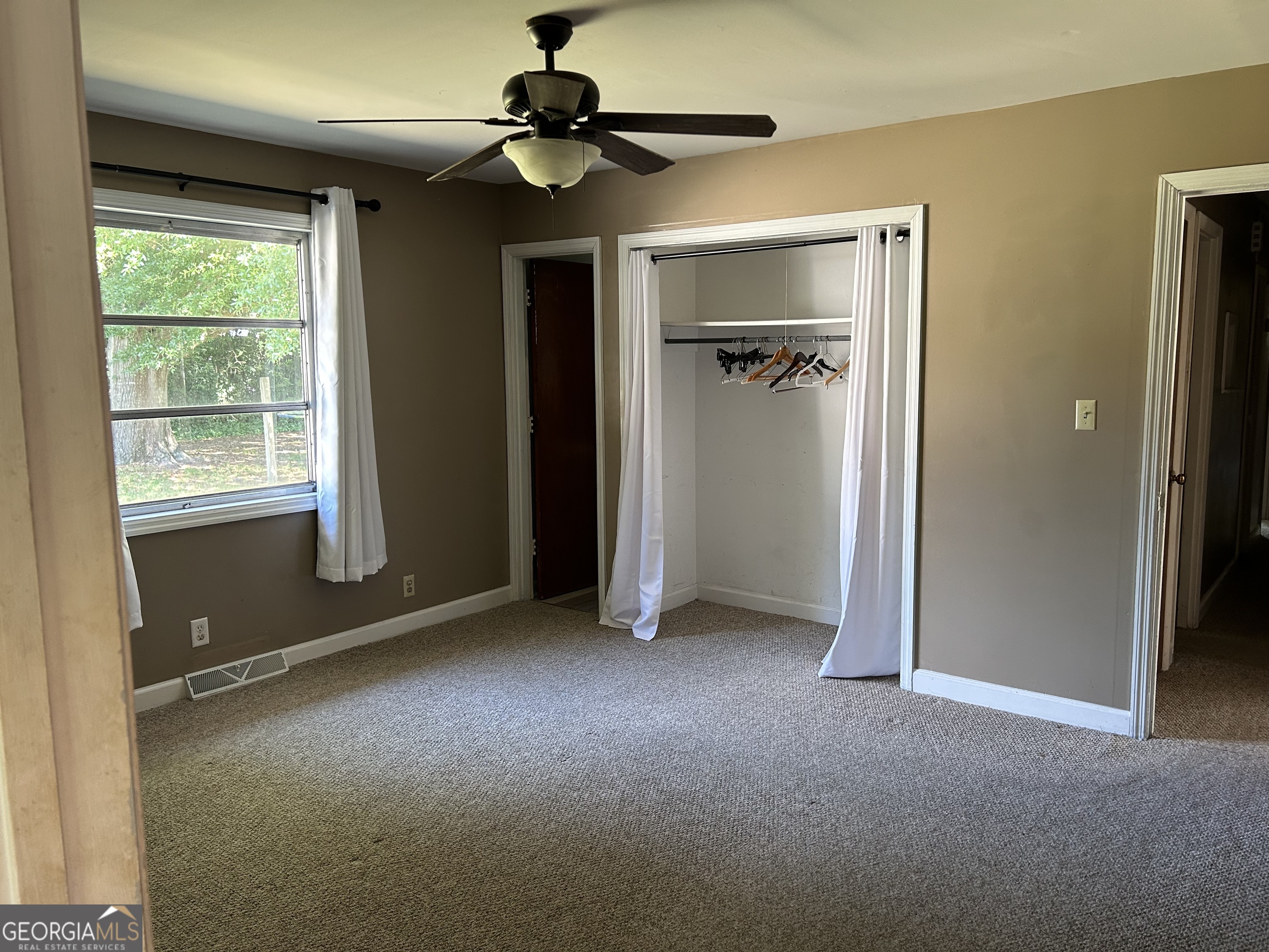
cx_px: 634
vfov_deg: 53.1
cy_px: 476
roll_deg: +0.3
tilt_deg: -6.7
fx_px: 953
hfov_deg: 67.3
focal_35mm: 26
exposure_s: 1/70
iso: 125
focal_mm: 5.7
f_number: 1.5
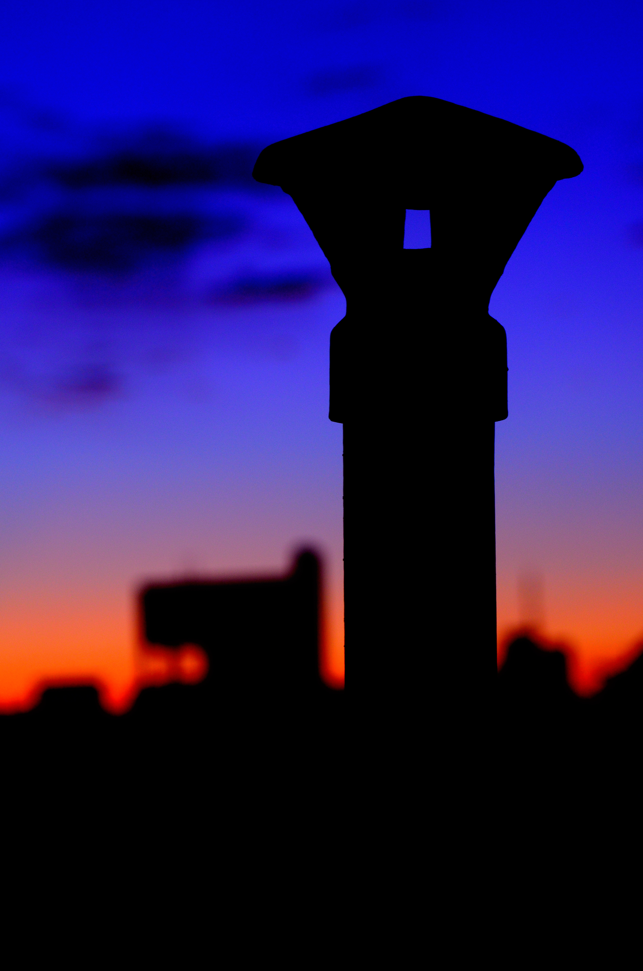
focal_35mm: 150
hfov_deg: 9.1
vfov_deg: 13.7
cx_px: 322
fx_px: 4037
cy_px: 486
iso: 100
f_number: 4.5
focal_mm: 100
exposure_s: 1/3
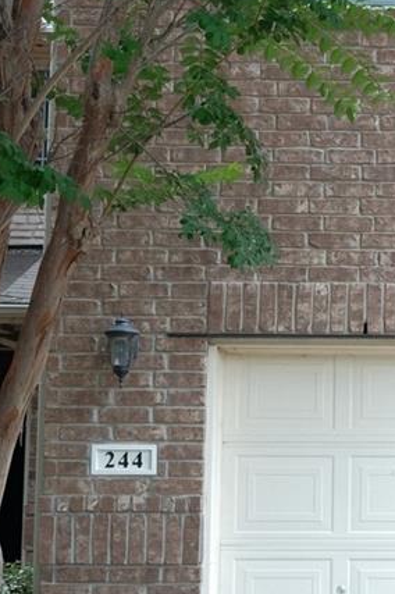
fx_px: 2077
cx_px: 601
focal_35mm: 126
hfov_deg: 10.5
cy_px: 317
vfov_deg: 16.3
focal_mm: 23
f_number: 2.8
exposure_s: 1/125
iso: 100
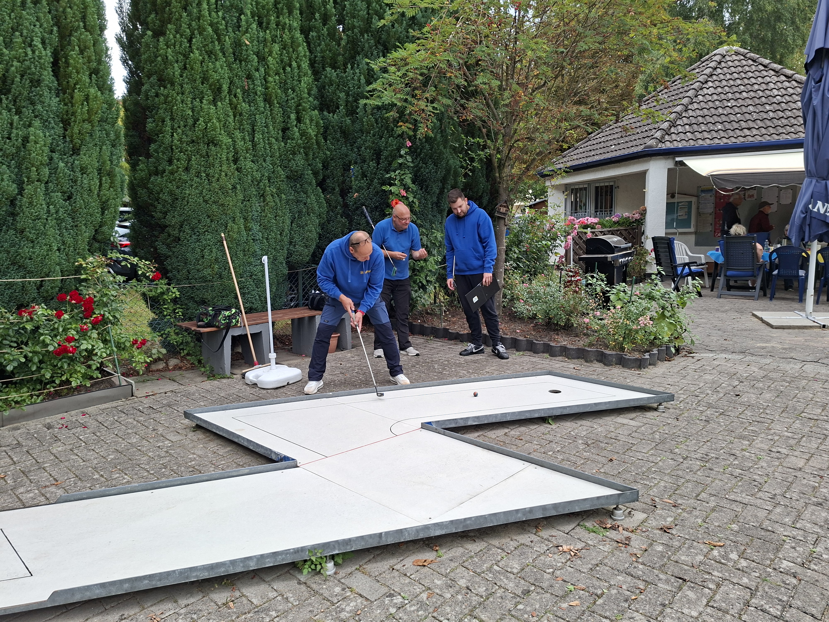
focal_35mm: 23
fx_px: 551
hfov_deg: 73.9
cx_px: 414
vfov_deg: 58.9
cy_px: 311
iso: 50
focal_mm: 5.54
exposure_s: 1/291
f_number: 1.8
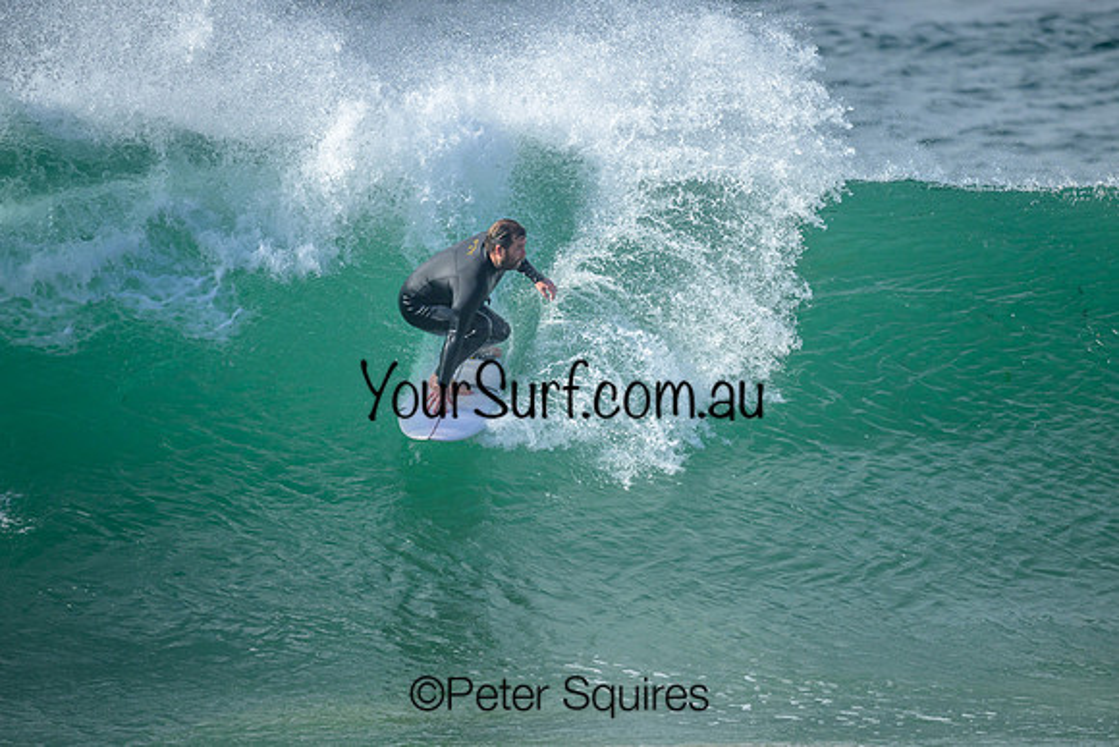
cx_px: 650
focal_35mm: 930
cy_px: 345
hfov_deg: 2.2
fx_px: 28906
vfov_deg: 1.5
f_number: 6.3
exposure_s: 1/2000
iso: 360
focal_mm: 800
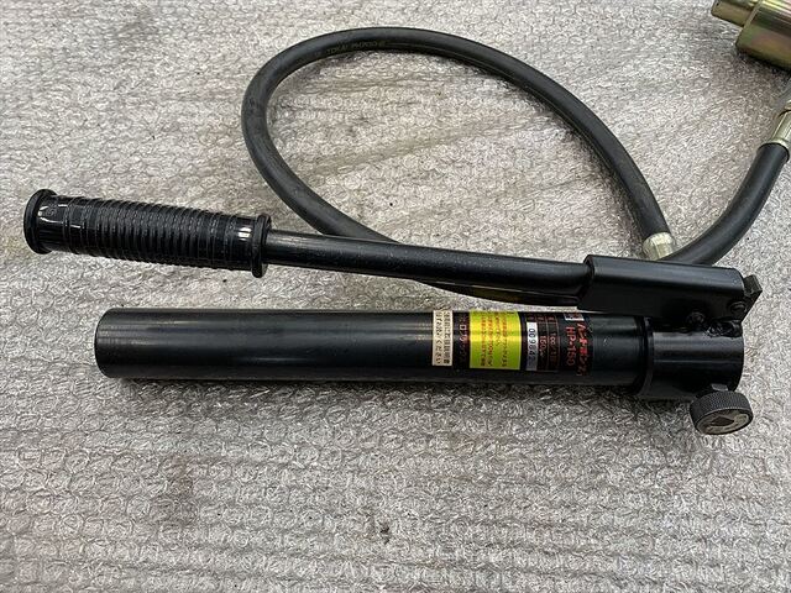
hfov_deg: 67.3
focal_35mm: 26
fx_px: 594
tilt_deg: -56.6
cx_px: 396
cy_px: 296
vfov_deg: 53.1
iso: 100
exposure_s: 1/60
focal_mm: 4.25
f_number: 1.8
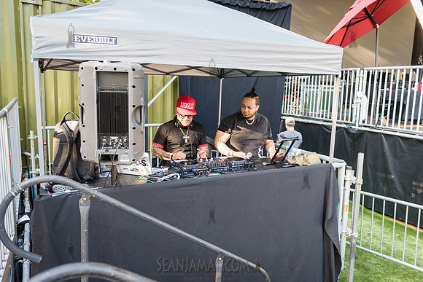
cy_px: 141
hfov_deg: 60.3
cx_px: 212
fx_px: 364
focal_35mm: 31
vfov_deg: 42.3
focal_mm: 31
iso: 500
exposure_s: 1/100
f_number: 3.2
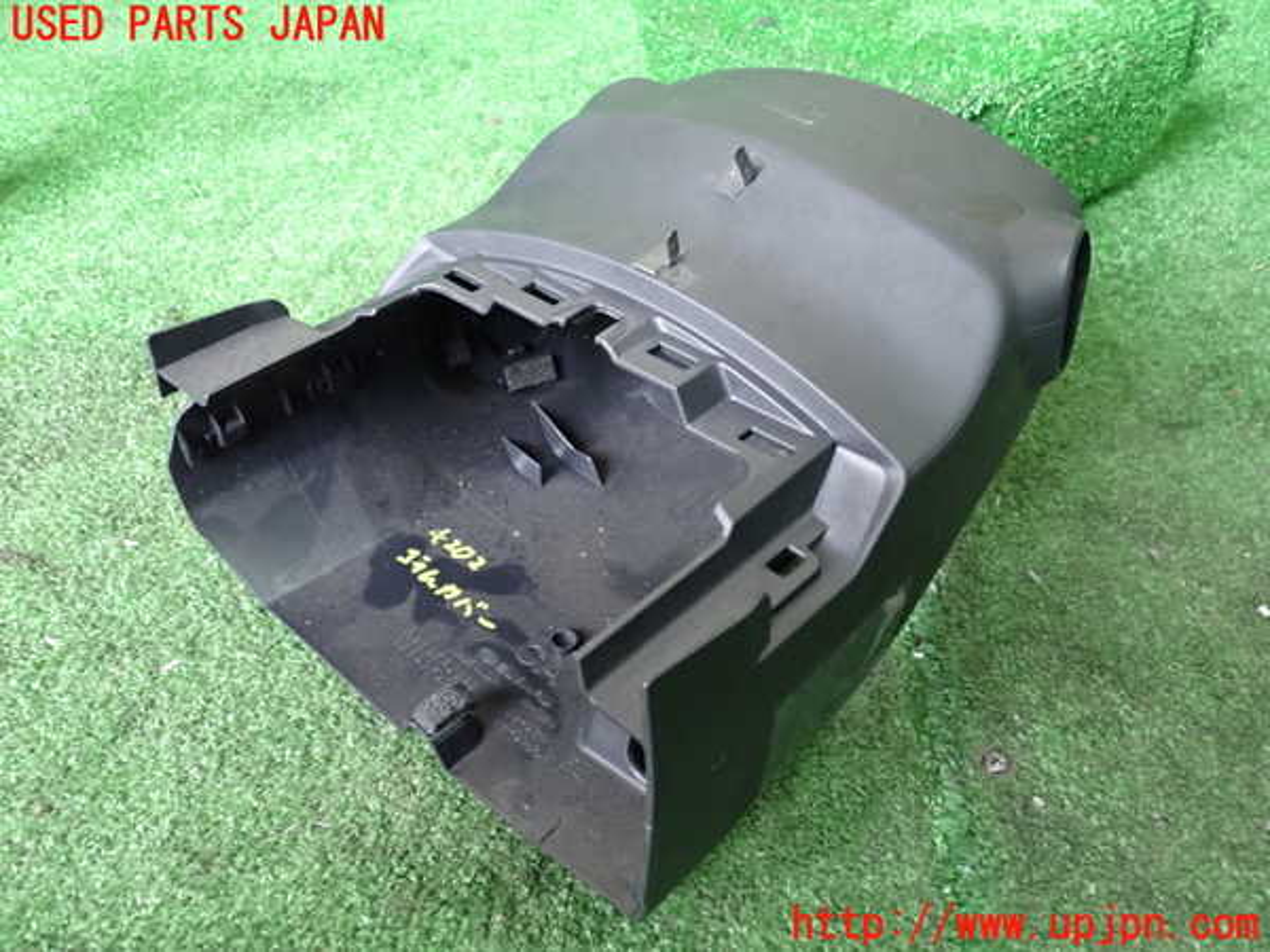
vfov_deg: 46.8
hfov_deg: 60.0
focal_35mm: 30
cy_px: 476
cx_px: 635
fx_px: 1101
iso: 1250
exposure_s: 1/50
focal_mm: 5.4
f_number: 2.3
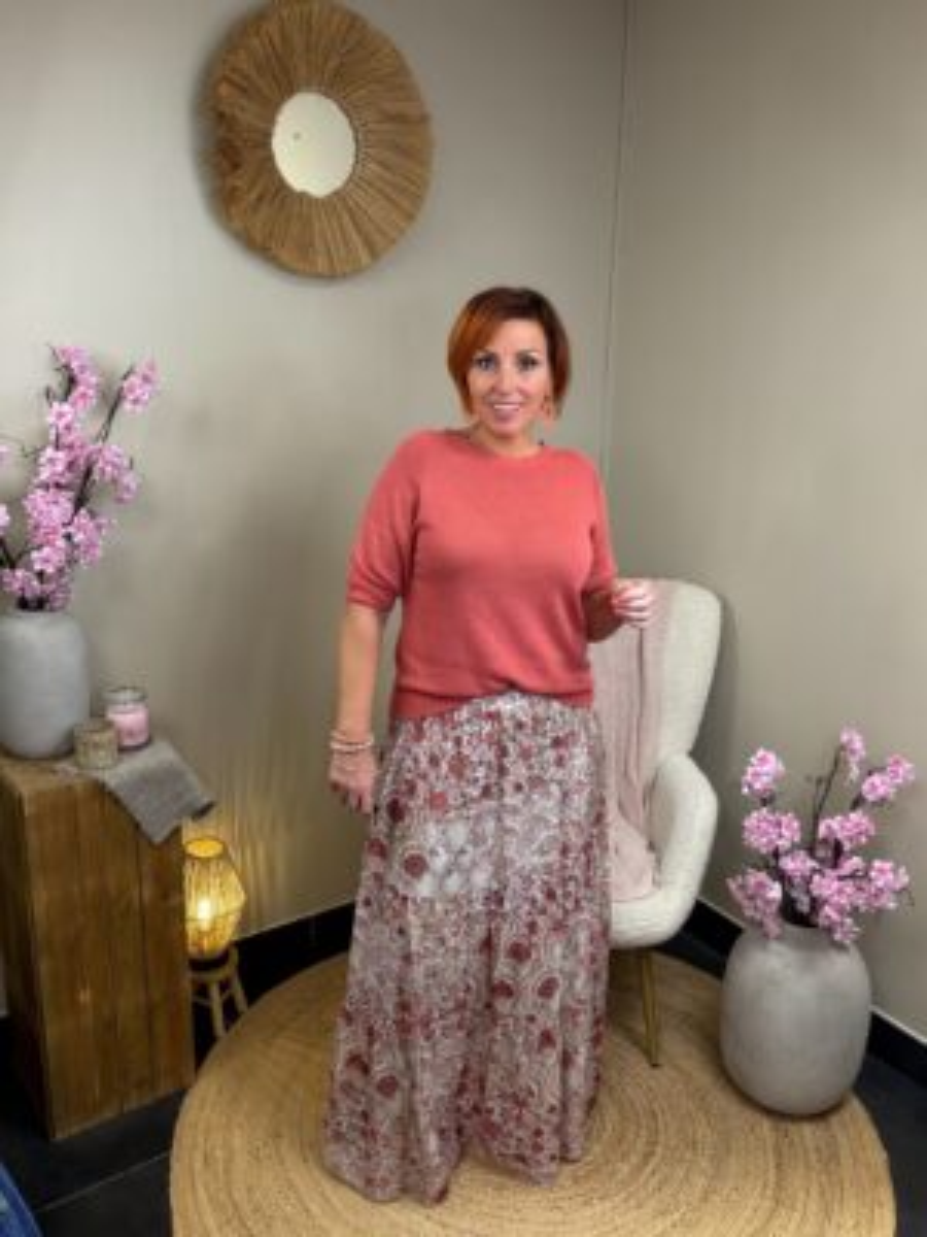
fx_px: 1071
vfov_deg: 60.0
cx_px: 464
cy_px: 618
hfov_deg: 46.8
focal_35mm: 30
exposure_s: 1/50
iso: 64
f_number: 1.9
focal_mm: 2.71
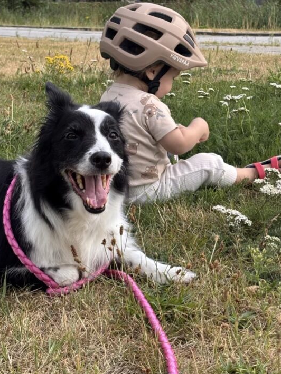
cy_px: 134
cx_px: 145
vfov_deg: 25.9
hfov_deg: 19.6
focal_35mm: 75
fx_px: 812
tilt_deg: -8.2
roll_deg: -1.0
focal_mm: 5.96
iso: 32
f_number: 1.6
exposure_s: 1/230
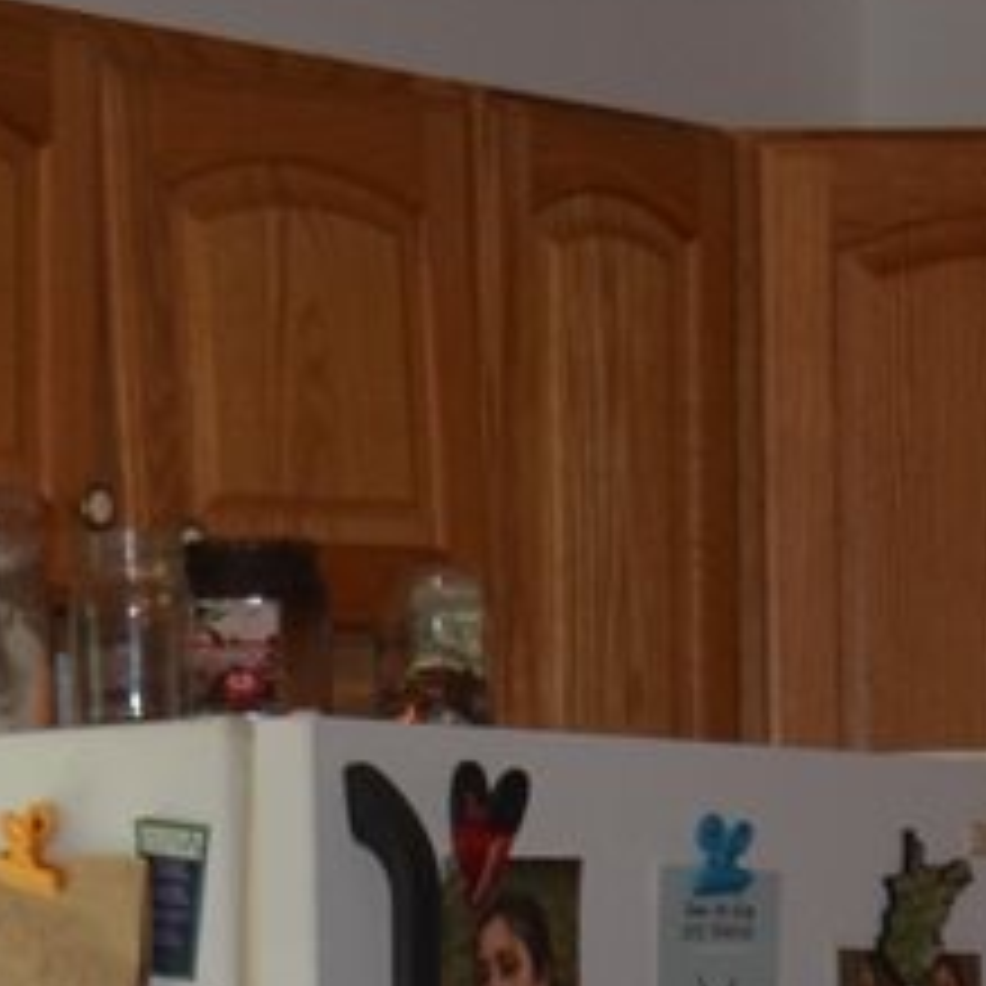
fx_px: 6220
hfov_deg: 9.1
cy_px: 1407
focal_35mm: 193
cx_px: 297
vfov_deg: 8.9
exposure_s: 1/125
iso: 280
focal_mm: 26
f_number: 4
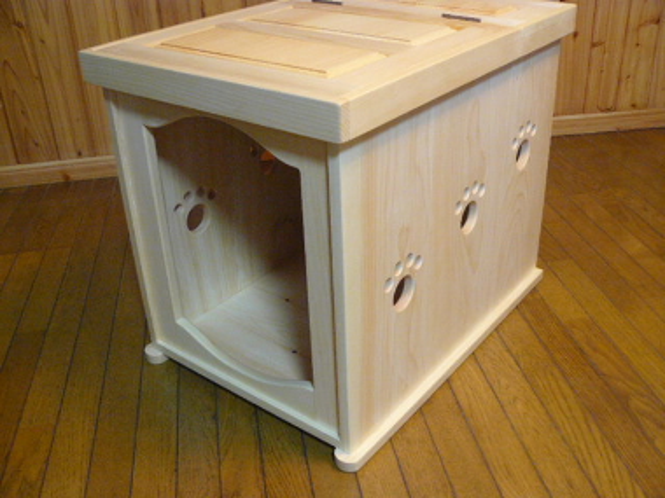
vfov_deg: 39.7
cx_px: 332
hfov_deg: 51.4
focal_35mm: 36
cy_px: 249
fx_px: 692
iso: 400
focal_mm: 6
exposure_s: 1/25
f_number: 2.8
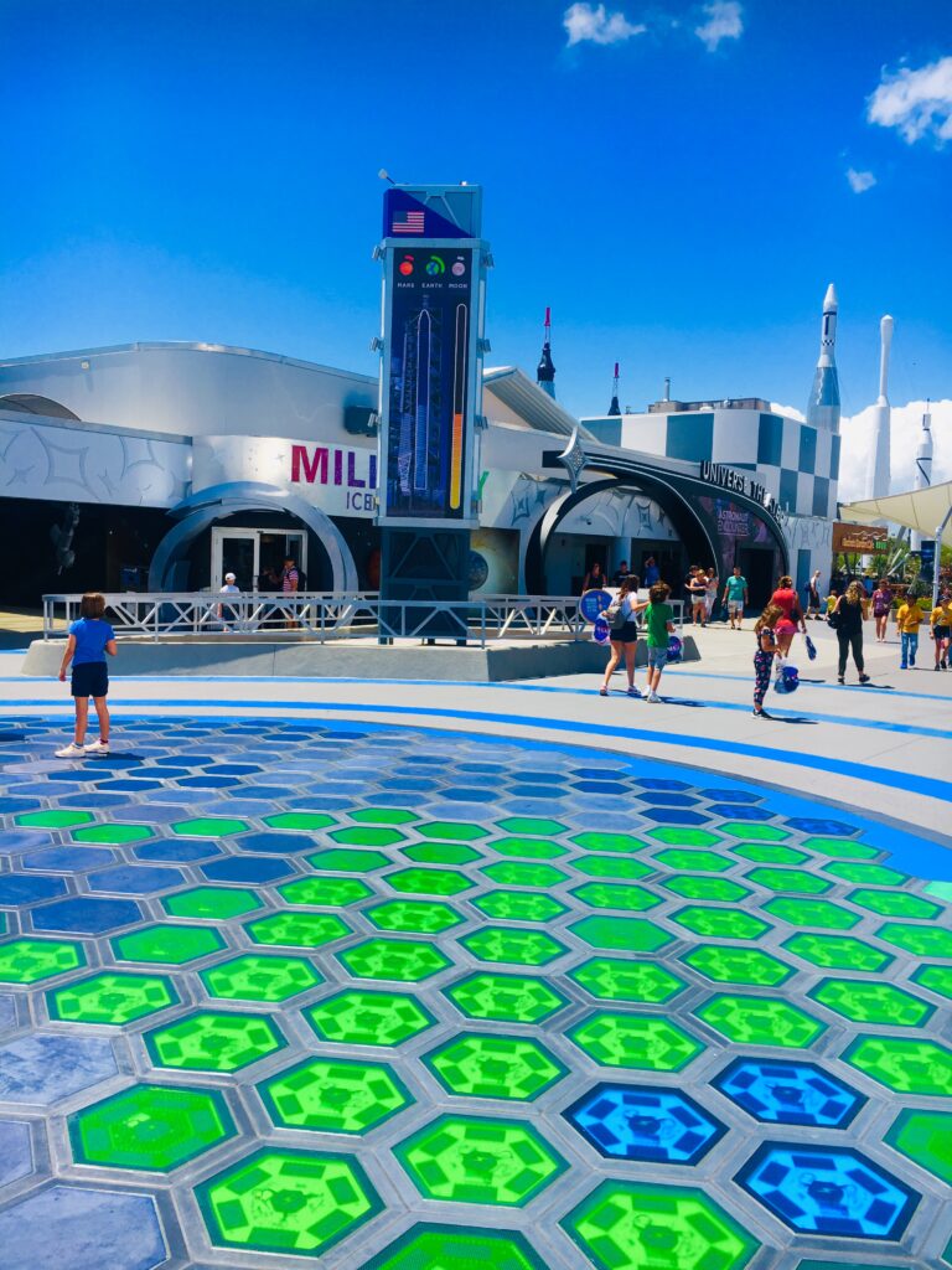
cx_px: 476
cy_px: 635
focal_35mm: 29
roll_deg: -1.9
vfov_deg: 61.7
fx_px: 1063
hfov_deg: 48.2
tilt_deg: -4.5
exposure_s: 1/1709
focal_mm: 4.15
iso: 25
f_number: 2.2
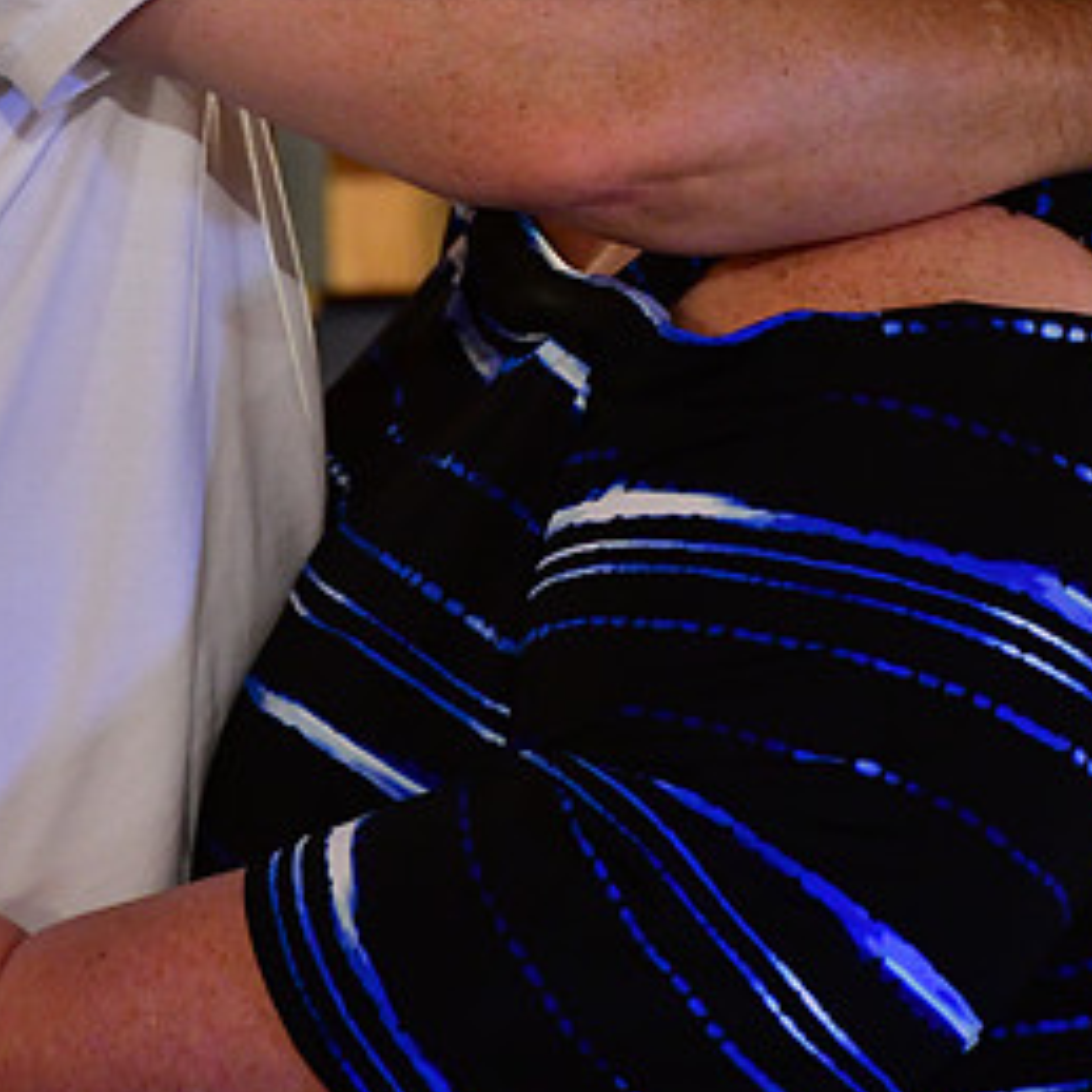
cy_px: -118
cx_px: 521
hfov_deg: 10.2
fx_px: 6103
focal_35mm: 171
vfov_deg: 10.1
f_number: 5
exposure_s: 1/8
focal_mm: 60
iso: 3200
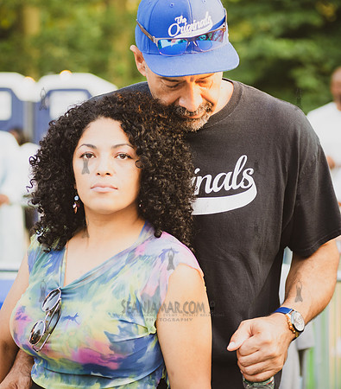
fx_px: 1391
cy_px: 194
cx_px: 186
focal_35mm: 116
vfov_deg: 15.9
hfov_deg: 14.0
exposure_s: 1/160
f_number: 4.5
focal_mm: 86
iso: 500
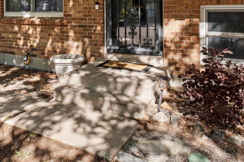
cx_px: 58
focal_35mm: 38
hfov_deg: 48.6
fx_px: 257
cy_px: 10
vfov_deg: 32.9
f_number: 9
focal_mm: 17
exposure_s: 1/80
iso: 400
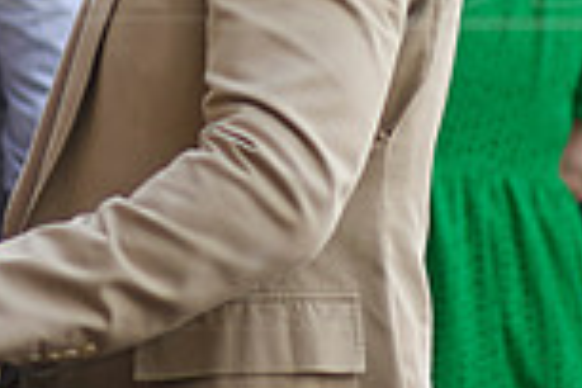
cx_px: 158
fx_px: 6014
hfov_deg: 5.5
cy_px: -53
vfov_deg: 3.7
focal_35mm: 372
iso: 40
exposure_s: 1/400
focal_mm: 85
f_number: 1.8
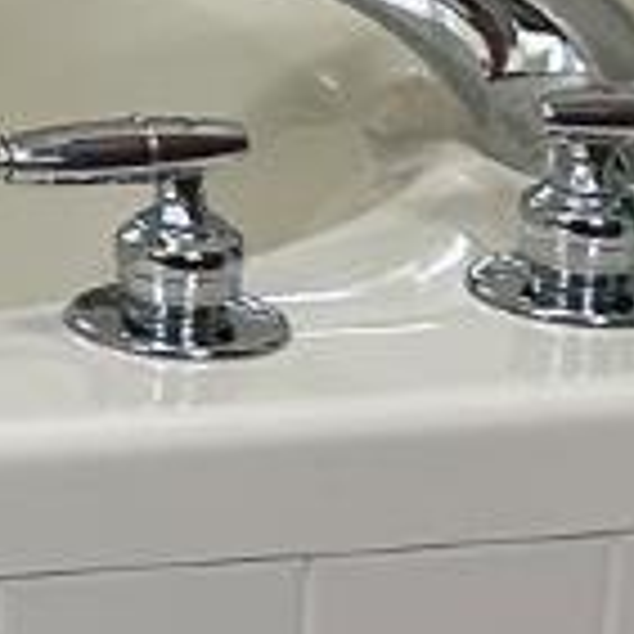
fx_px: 4662
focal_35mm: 225
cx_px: -1277
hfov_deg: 7.0
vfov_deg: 7.6
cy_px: -308
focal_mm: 6.86
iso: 160
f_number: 1.78
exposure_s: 1/120
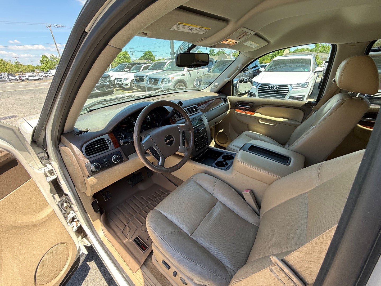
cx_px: 190
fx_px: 154
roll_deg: +1.2
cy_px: 143
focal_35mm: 14
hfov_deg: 102.1
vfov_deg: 85.7
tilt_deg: -26.2
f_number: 2.2
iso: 64
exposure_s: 1/145
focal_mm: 2.22
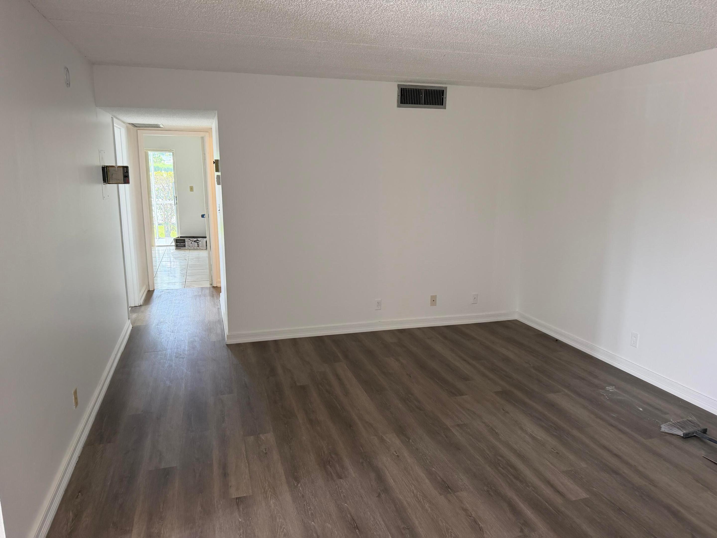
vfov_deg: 56.8
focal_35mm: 24
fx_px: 497
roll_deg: +0.0
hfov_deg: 71.6
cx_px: 358
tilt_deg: -10.2
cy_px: 269
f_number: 1.78
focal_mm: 6.76
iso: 250
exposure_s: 1/120
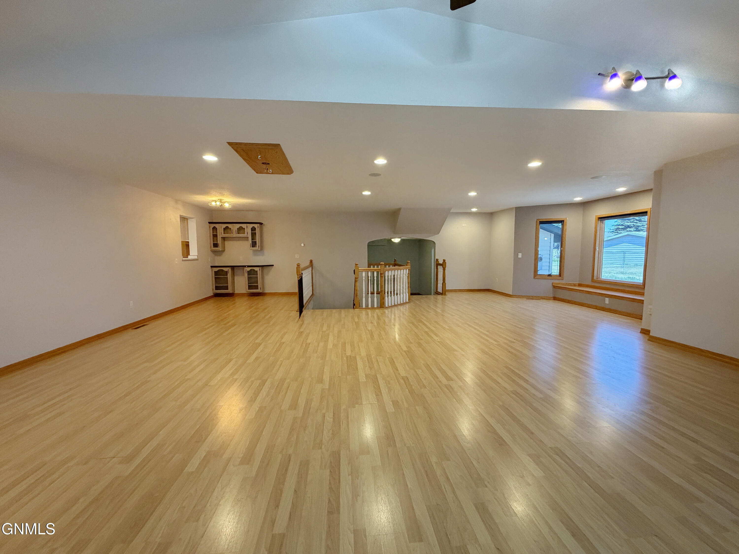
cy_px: 277
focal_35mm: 14
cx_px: 370
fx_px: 299
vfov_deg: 85.7
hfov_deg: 102.1
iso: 320
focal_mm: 2.22
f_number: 2.2
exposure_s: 1/60
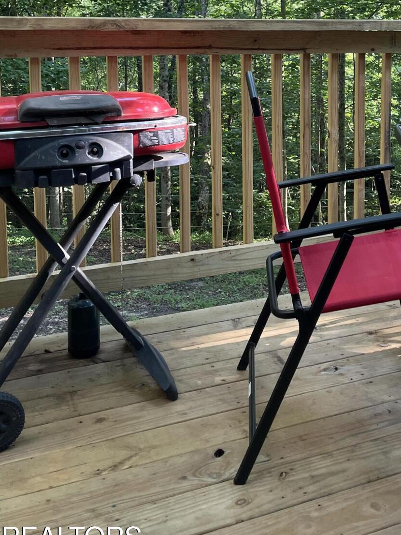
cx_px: 300
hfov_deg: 30.4
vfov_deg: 38.7
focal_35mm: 47
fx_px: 726
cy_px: 98
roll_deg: +0.6
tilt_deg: -6.4
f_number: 1.6
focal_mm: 5.1
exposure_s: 1/121
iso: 100
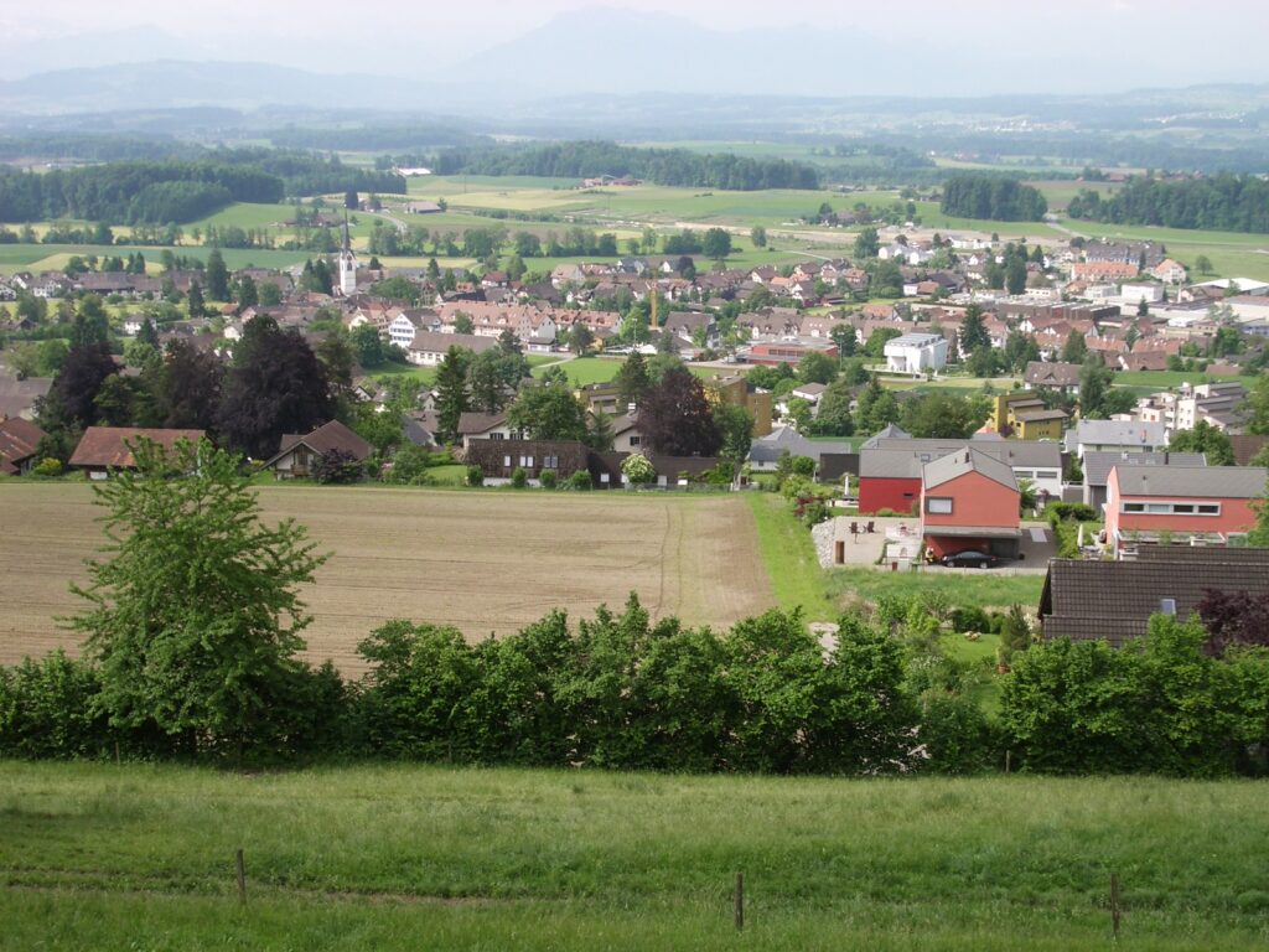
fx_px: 1796
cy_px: 476
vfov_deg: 29.7
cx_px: 634
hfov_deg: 38.9
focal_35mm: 49
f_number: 5
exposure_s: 1/250
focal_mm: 8.2
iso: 80
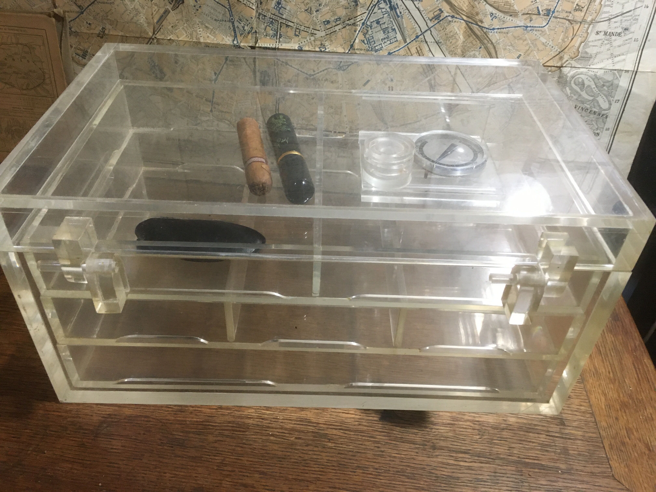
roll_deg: -2.1
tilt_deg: -37.9
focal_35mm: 29
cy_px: 246
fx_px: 550
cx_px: 328
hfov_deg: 61.7
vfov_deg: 48.2
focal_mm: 4.15
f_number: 2.2
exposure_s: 1/20
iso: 200
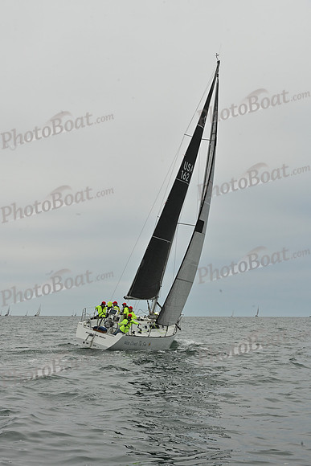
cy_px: 233
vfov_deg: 28.8
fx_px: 906
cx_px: 156
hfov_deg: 19.5
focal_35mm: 70
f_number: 14
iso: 320
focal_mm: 70
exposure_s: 1/800
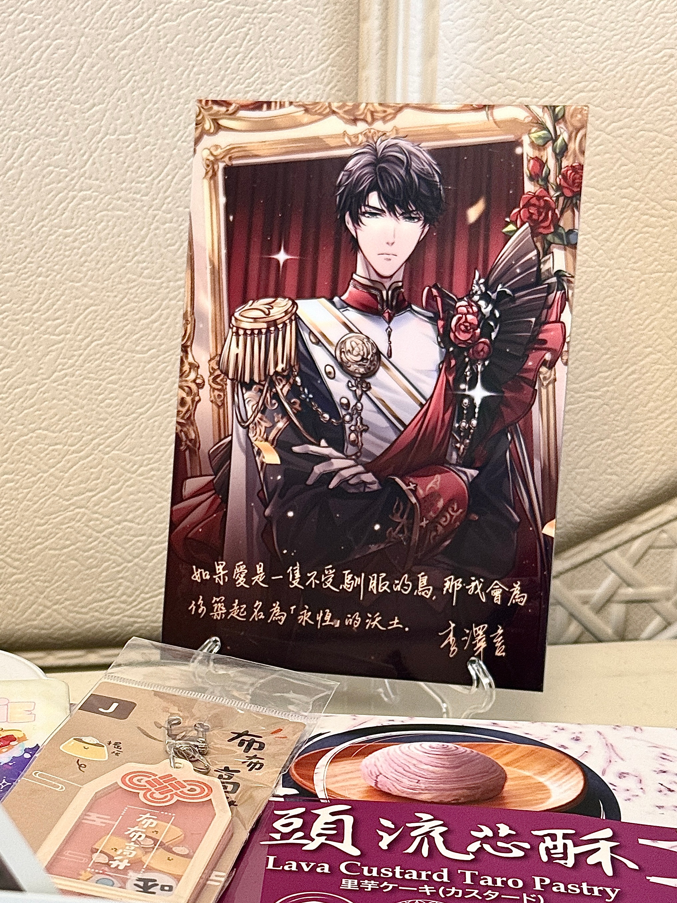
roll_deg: +0.6
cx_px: 238
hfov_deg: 21.9
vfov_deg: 28.8
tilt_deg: -24.2
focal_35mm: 67
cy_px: 590
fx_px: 1747
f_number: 1.78
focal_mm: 6.76
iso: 125
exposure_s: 1/50
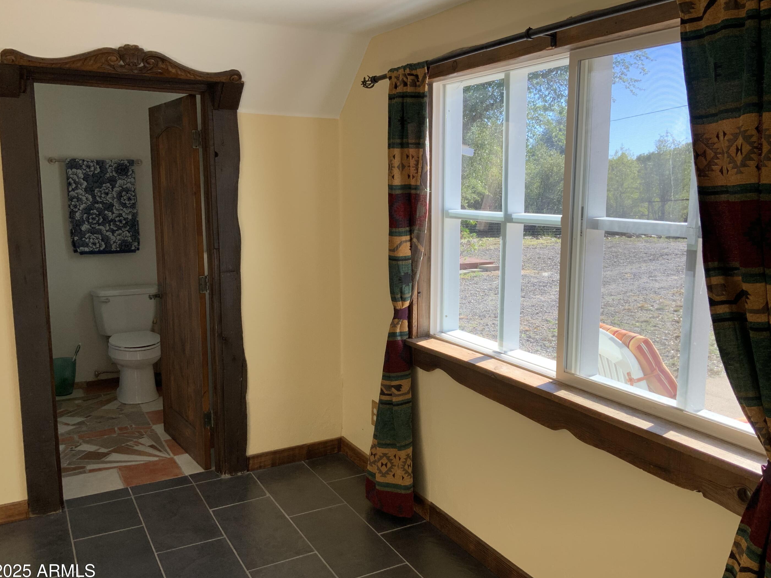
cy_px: 290
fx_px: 691
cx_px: 404
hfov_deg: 58.3
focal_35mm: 31
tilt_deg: -8.1
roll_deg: +0.3
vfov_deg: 45.4
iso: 16
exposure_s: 1/153
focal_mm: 3
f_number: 1.8
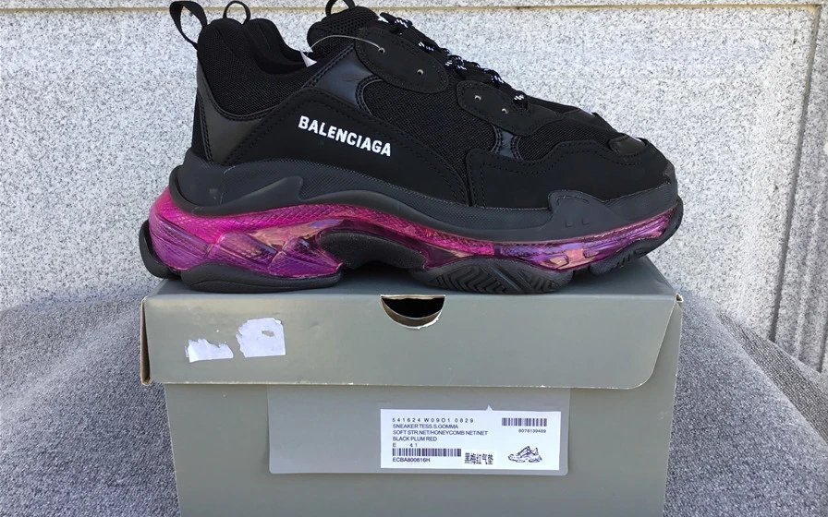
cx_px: 415
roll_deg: +1.3
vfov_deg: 38.3
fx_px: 745
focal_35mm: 33
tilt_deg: -17.1
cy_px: 238
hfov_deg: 58.1
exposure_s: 1/100
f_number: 2.4
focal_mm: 3.3
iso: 32
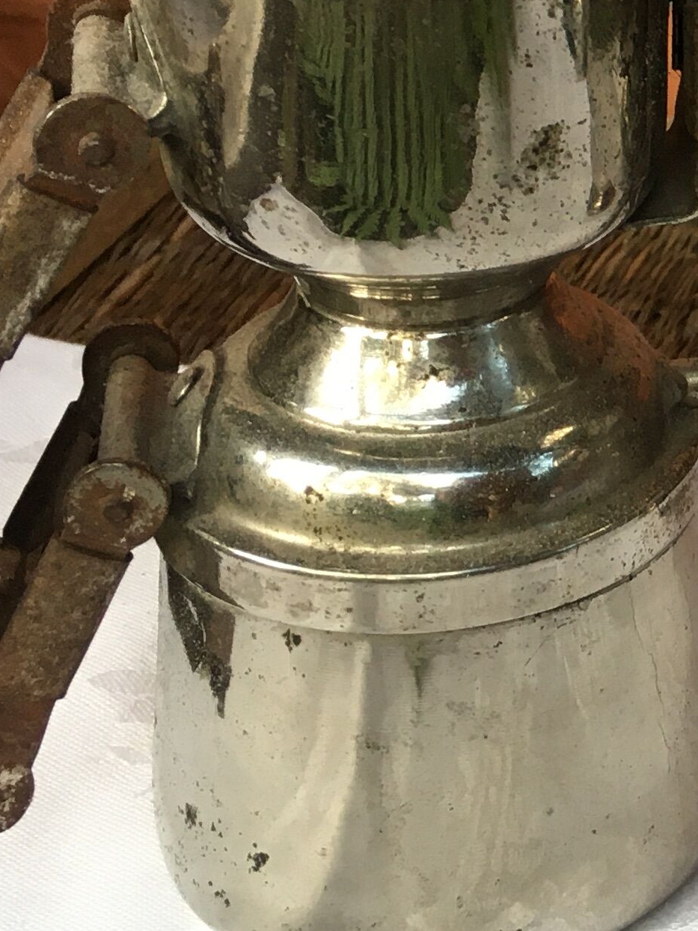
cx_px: 1344
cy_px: 218
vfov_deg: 20.7
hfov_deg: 13.7
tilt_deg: -29.4
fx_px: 2527
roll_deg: -5.4
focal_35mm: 94
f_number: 2.2
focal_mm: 4.15
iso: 25
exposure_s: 1/33
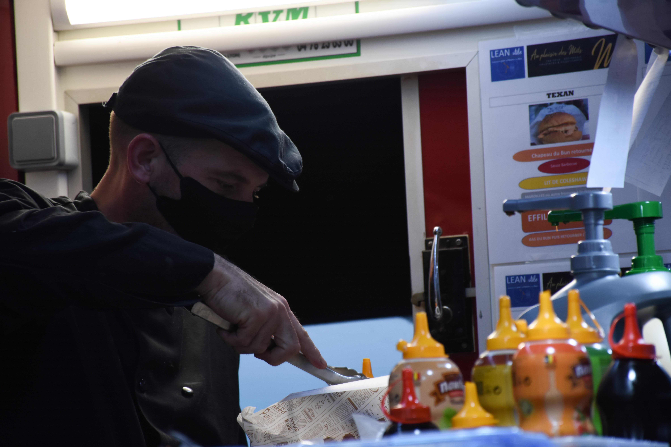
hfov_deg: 9.8
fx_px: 3914
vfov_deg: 6.5
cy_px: 224
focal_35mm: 210
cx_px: 336
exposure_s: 1/100
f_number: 5.6
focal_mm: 140
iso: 640
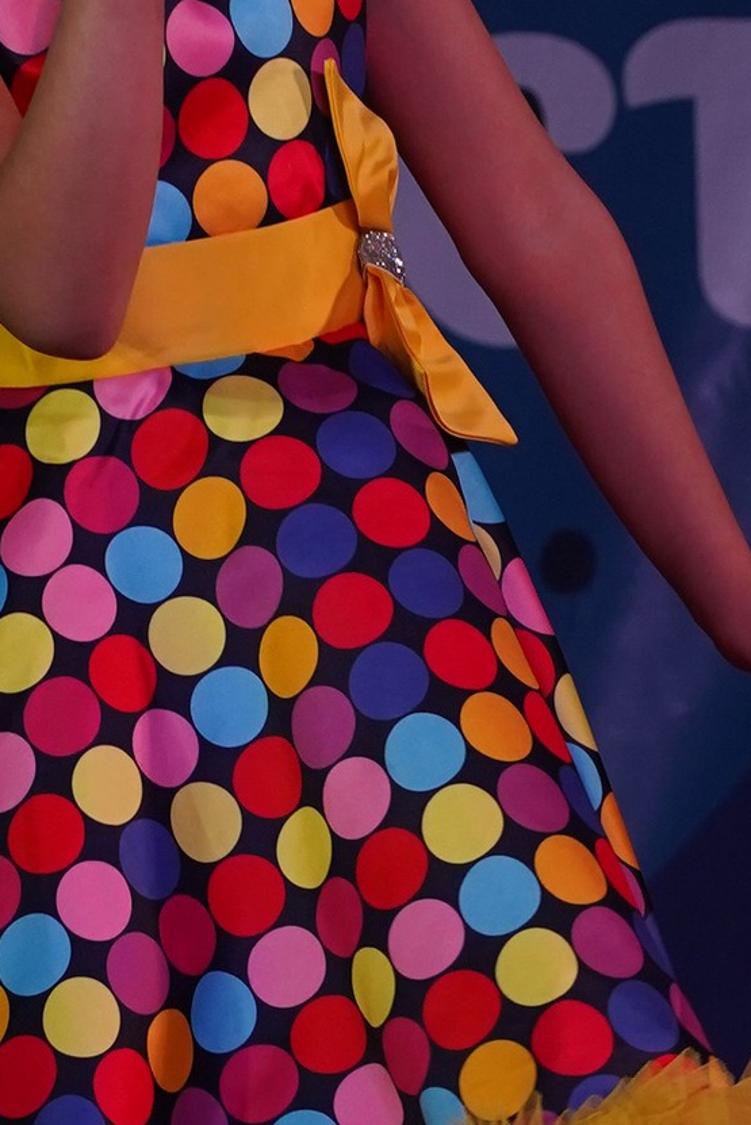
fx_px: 12698
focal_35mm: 406
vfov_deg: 5.1
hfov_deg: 3.4
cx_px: 84
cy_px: 677
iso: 1600
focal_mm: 88
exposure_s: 1/400
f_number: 5.6
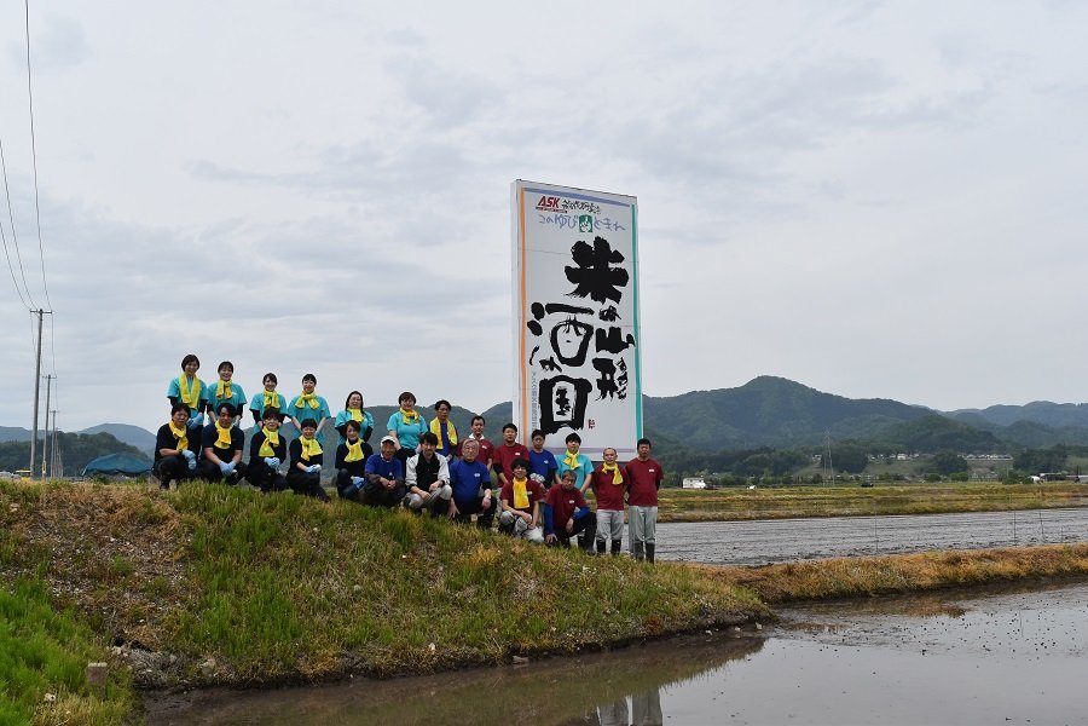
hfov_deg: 57.2
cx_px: 544
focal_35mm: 33
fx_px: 997
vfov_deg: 40.0
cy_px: 363
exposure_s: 1/400
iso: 200
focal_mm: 22
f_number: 10
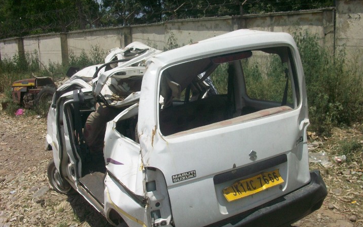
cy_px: 135
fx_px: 346
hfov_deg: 55.3
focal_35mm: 35
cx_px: 185
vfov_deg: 36.2
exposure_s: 1/500
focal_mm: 5.7
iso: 64
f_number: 5.5
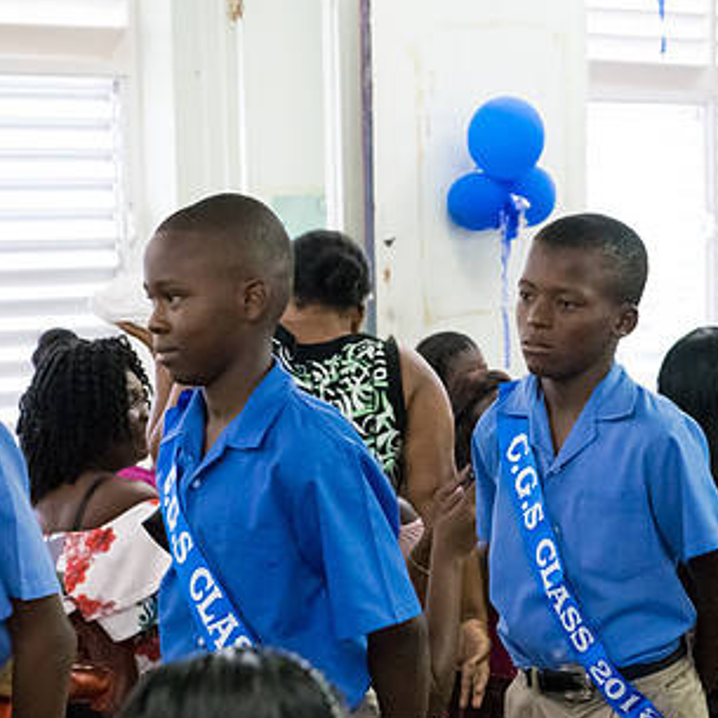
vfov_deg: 15.4
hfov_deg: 15.4
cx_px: 419
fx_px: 2652
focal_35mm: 113
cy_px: 451
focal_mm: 70
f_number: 6.3
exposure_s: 1/200
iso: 25600
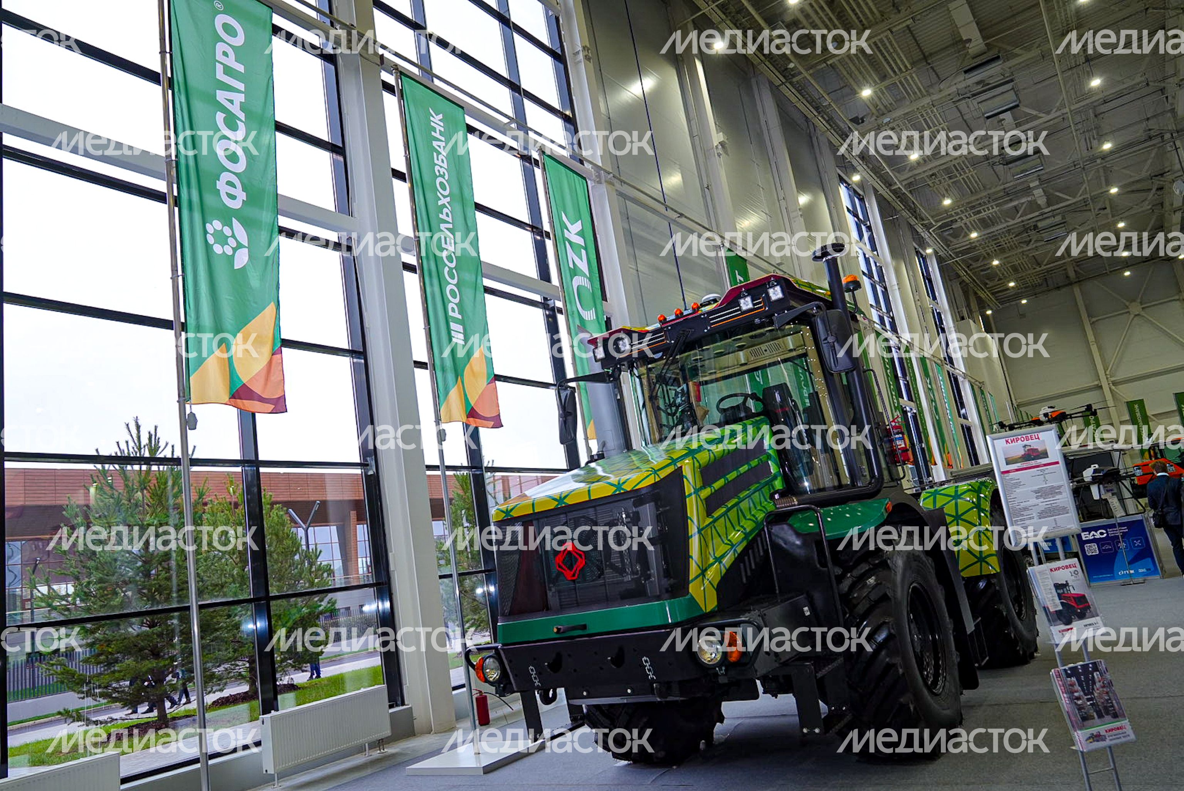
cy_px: 396
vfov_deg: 51.4
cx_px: 592
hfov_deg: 71.5
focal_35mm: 25
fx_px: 823
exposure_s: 1/250
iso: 500
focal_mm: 25
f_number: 4
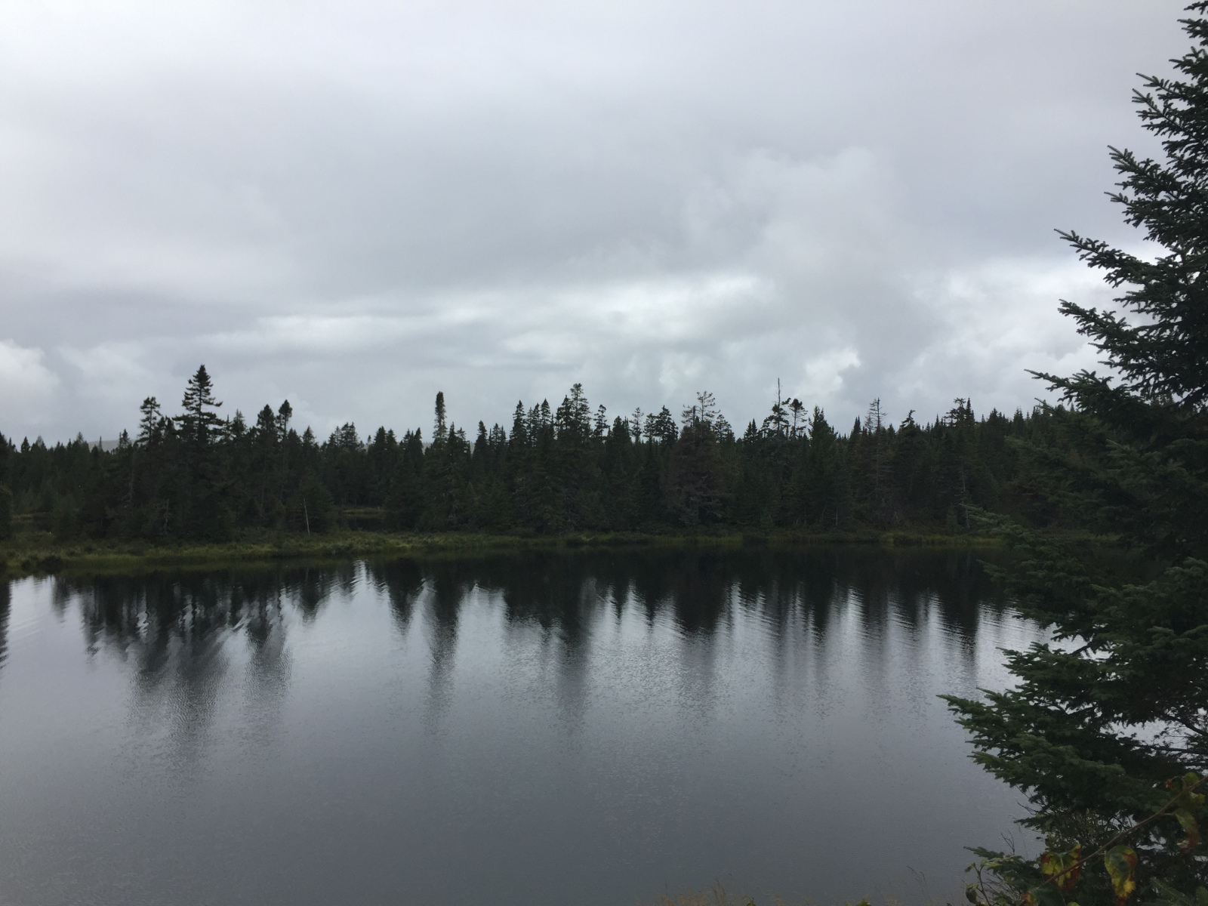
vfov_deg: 48.2
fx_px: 1012
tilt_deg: +2.2
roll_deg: +0.0
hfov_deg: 61.7
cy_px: 453
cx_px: 604
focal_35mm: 29
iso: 32
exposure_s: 1/2475
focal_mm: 4.15
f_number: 2.2
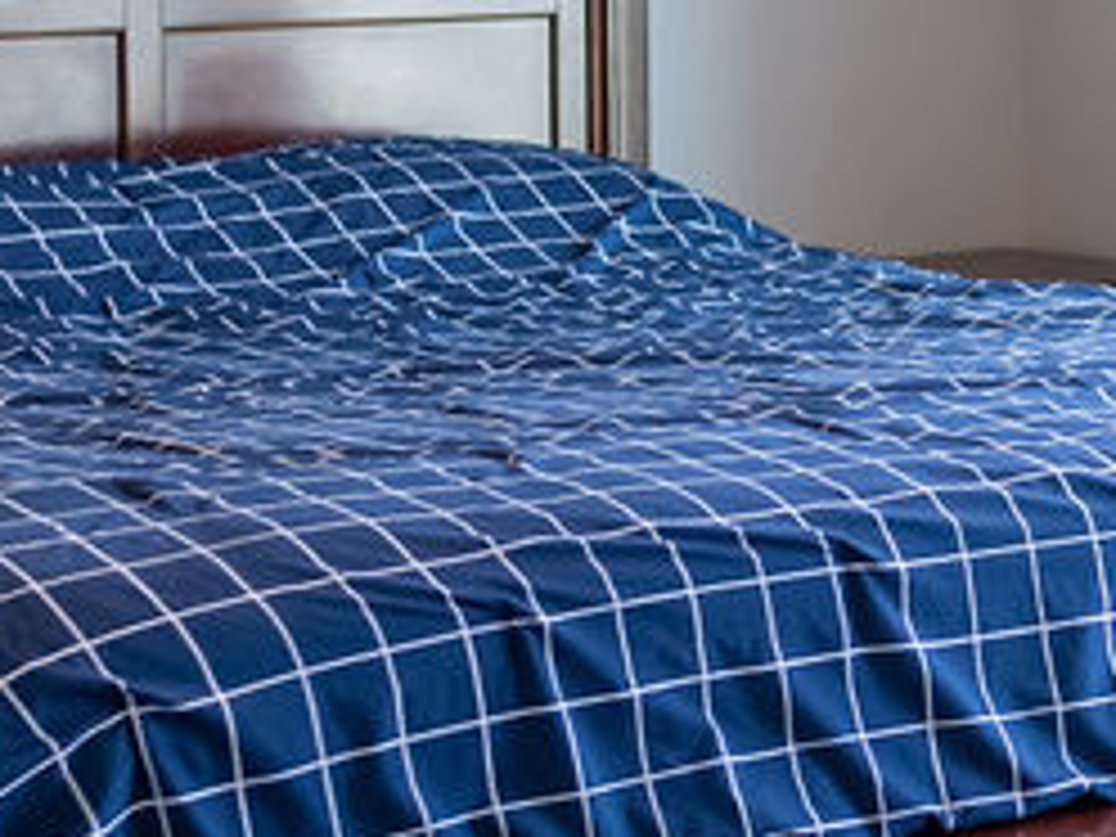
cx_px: 1624
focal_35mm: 144
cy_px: 196
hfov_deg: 13.0
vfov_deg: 10.3
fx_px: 4642
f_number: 3.2
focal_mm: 35
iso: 800
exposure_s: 1/250
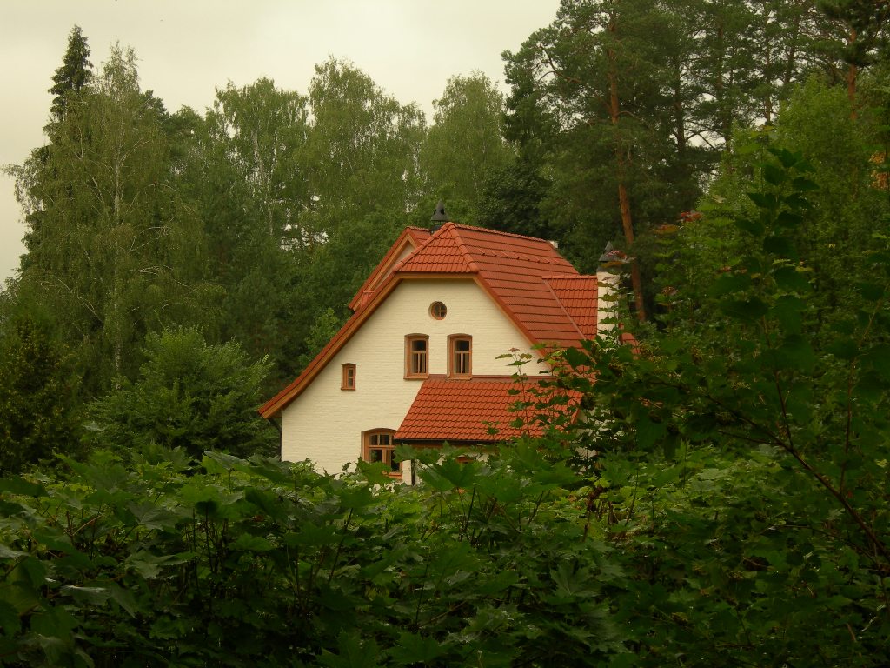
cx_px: 445
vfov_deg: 18.0
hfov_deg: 23.8
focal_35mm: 82
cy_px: 334
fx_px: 2108
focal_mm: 17
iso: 50
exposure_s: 1/173
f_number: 6.8
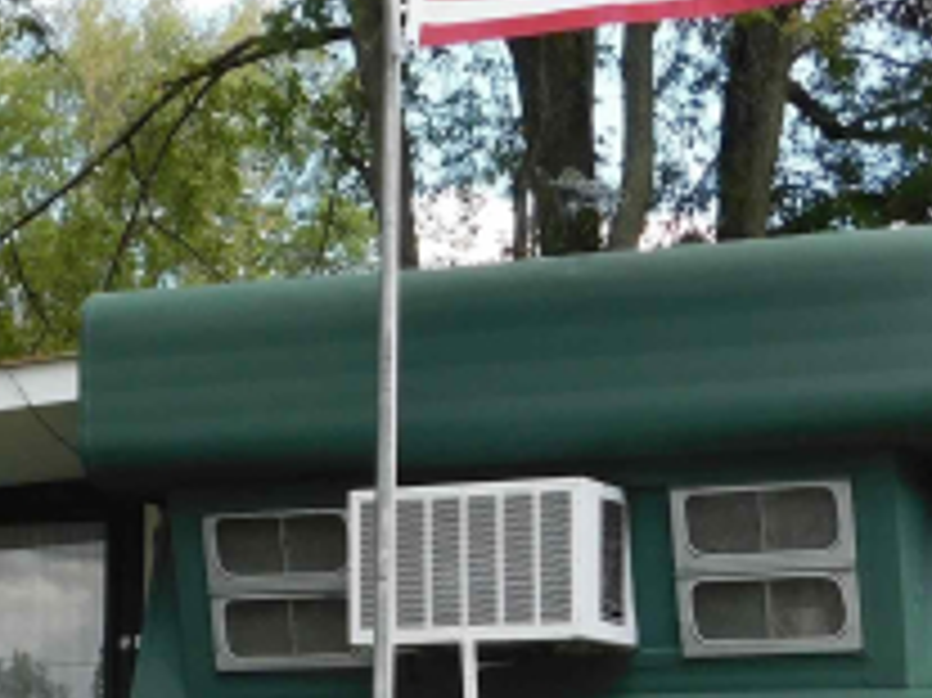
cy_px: 657
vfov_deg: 12.6
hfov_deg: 17.0
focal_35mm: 116
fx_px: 3121
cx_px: 344
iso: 125
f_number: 3.5
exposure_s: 1/320
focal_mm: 6.3
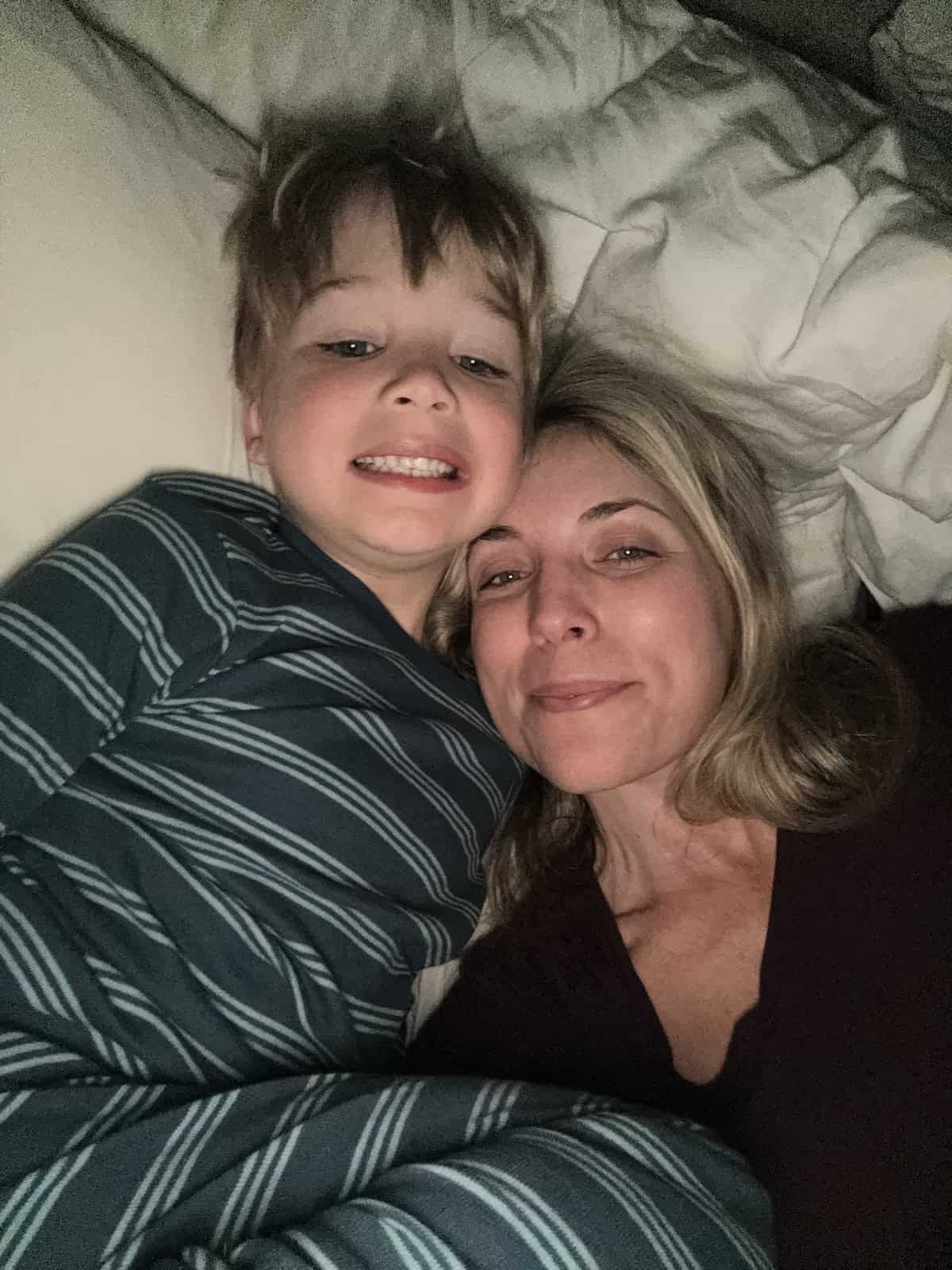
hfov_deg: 58.9
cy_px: 635
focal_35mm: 23
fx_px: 843
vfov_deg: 73.9
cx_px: 476
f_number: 1.9
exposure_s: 1/26
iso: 320
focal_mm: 2.7
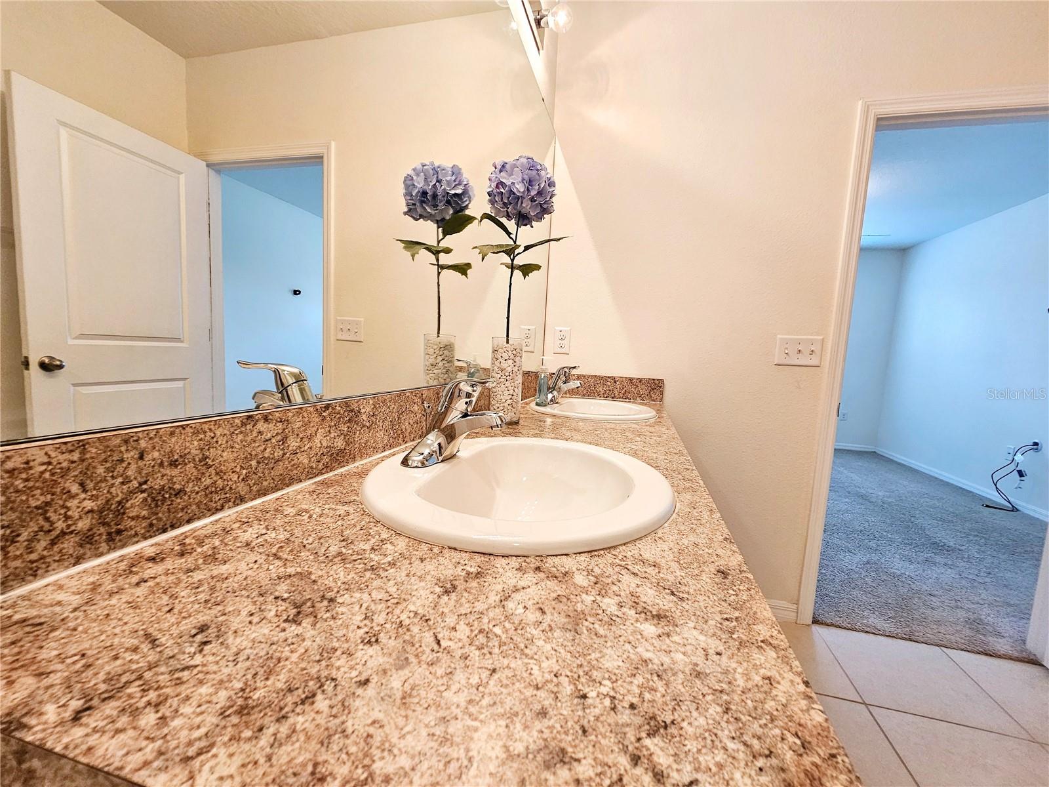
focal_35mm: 13
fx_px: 394
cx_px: 524
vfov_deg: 89.9
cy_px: 394
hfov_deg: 106.2
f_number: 2.2
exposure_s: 1/60.2
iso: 125
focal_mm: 2.2
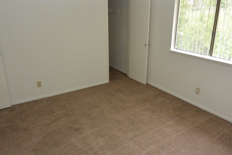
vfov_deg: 49.5
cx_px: 127
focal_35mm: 26
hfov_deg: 69.2
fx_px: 168
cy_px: 71
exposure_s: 1/125
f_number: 3.8
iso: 400
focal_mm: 7.3
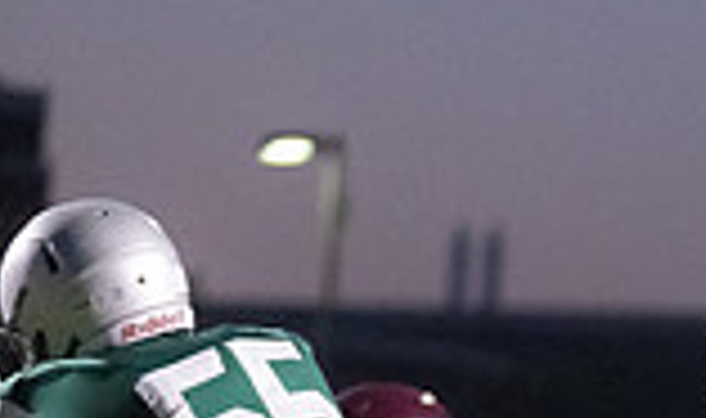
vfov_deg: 2.3
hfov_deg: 3.9
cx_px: 1165
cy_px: 1061
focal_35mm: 549
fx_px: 10411
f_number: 2.8
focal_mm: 116
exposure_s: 1/800
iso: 6400
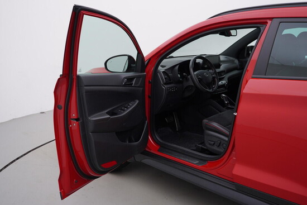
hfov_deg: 53.1
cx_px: 154
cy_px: 102
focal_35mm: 36
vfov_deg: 36.9
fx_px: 307
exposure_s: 1/80
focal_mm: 24
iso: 125
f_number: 4
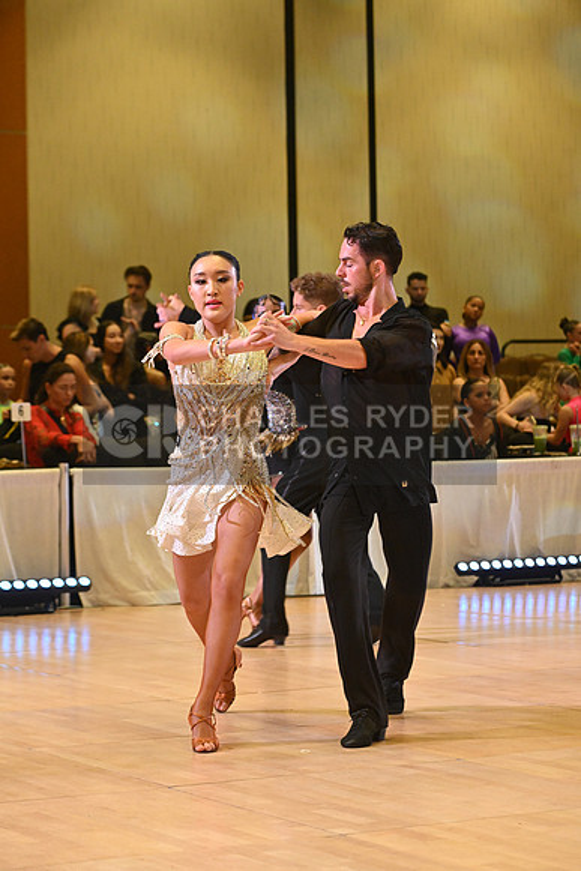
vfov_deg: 19.5
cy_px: 436
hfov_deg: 13.0
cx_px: 290
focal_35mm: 105
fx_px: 2540
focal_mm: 105
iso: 4000
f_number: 5.6
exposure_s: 1/400
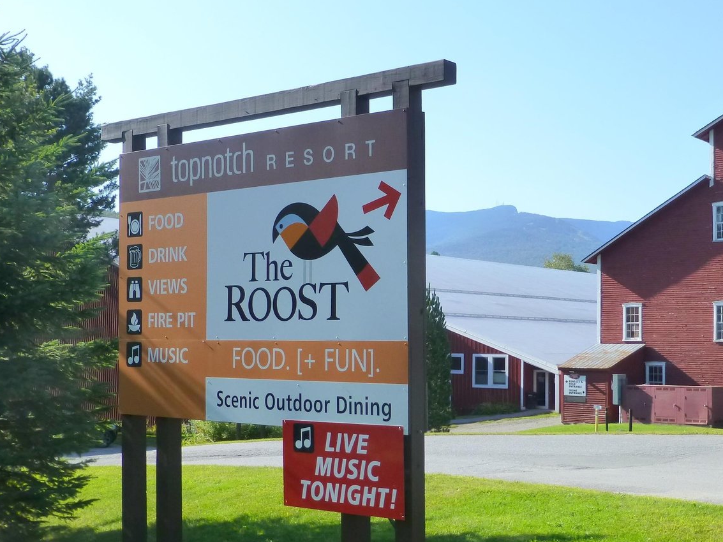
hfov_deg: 39.3
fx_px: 1003
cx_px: 463
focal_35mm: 48
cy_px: 267
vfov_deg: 30.3
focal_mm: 6.1
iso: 160
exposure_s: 1/800
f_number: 3.7
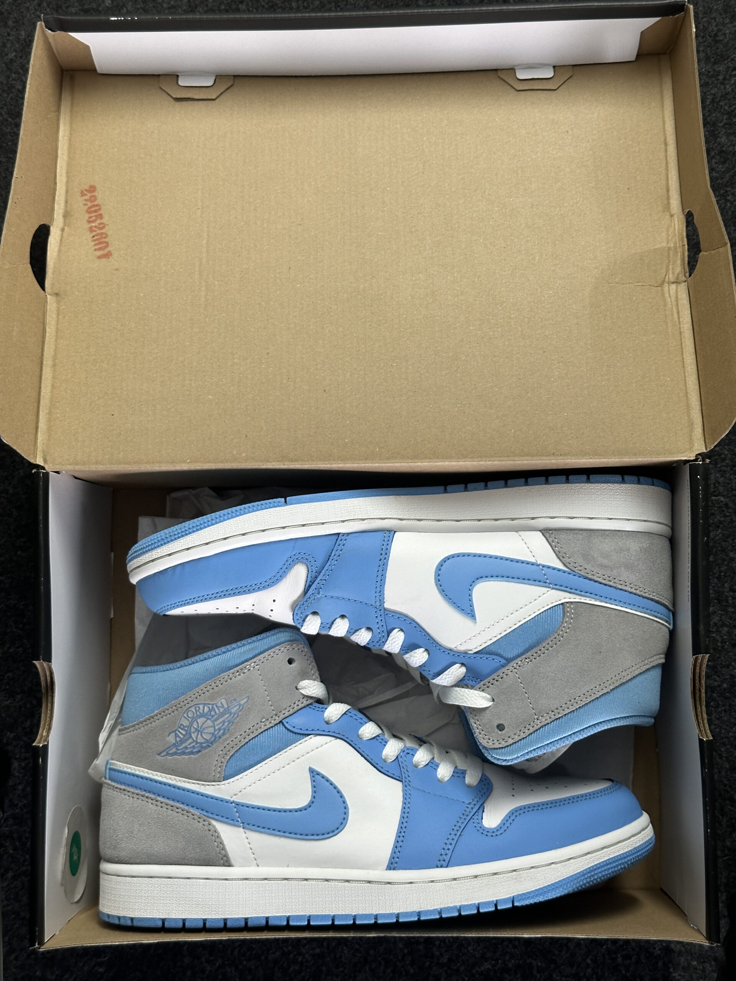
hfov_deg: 30.3
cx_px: 368
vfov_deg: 39.7
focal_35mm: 48
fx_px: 1361
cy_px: 490
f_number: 1.78
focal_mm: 6.86
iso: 125
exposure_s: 1/50
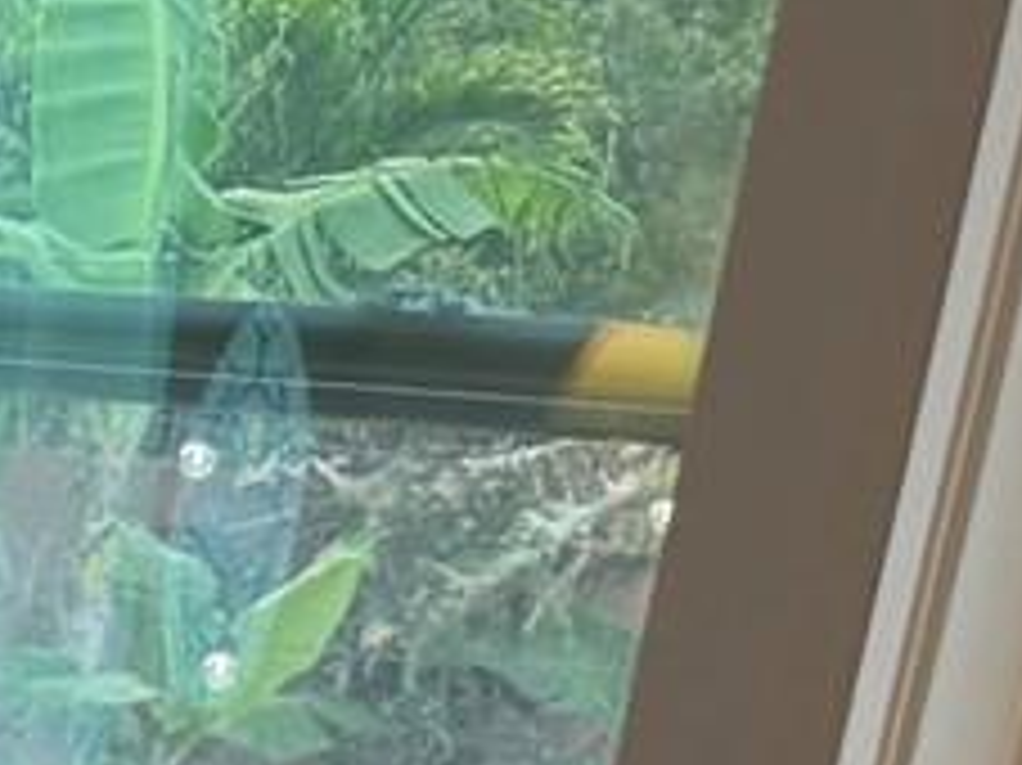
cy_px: 1746
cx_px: -1625
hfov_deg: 9.9
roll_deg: -6.2
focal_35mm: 169
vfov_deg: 8.2
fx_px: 4987
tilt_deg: -19.5
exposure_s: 1/120
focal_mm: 6.76
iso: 200
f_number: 1.78
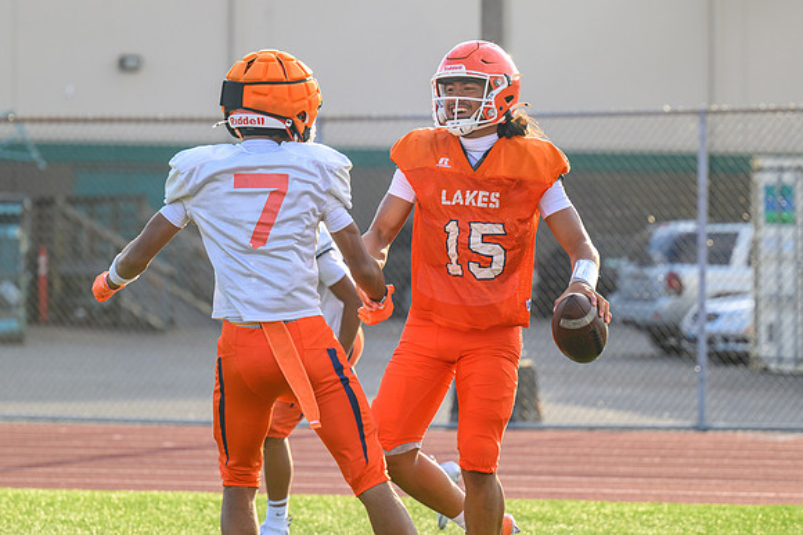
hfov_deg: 10.0
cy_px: 201
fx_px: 4582
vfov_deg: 6.7
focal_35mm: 205
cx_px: 461
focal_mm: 155
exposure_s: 1/2000
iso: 800
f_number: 4
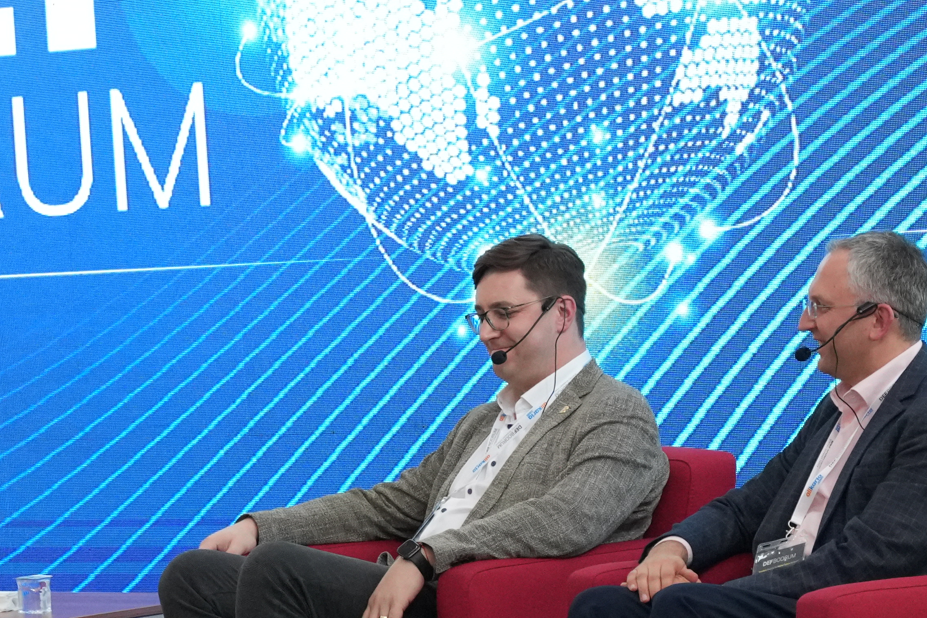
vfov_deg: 6.6
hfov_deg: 9.8
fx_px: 5382
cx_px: 58
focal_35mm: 209
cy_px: 266
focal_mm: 50.7
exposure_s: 1/500
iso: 2000
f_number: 3.2
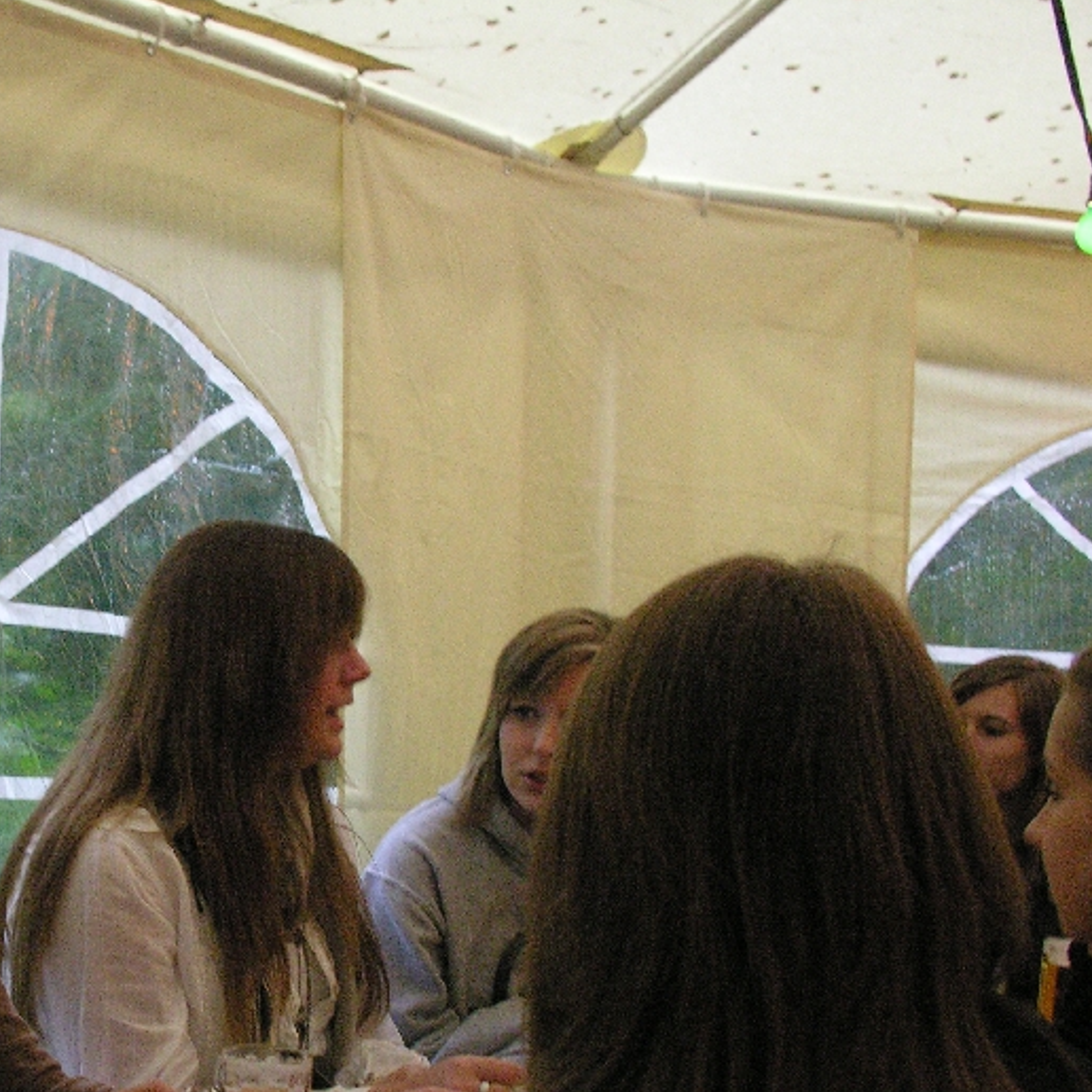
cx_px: 157
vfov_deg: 28.3
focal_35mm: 60
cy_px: 785
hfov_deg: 27.8
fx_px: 2141
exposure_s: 1/30
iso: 400
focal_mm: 8.9
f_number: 2.8
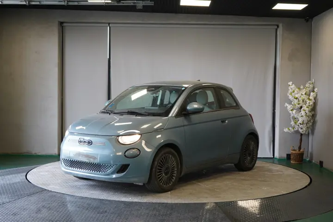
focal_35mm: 51
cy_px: 111
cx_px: 166
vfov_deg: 26.5
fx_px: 472
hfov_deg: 38.9
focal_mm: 51
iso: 1000
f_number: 4.5
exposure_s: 1/160
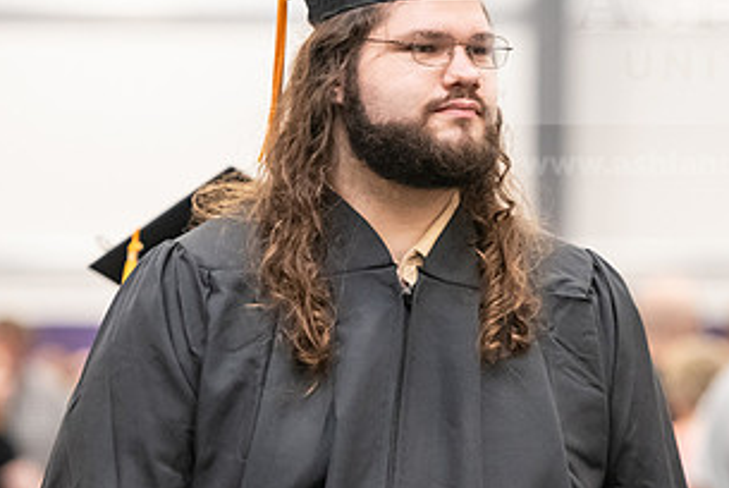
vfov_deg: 4.8
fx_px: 5777
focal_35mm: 285
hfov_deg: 7.2
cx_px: 413
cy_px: 214
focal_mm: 150
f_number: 3.2
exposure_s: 1/200
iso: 3200
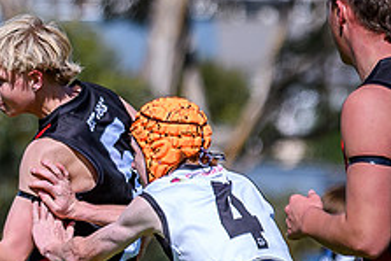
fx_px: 12672
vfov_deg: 1.2
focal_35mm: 1166
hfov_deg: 1.8
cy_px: 264
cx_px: -75
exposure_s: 1/4000
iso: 140
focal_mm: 155
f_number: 2.8
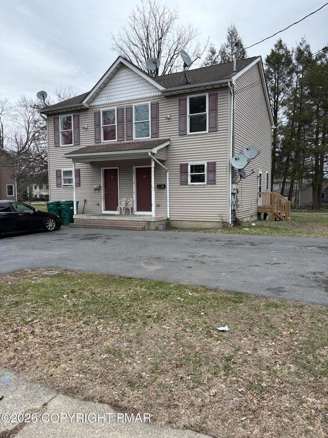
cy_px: 219
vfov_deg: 67.3
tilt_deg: -5.1
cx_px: 164
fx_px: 328
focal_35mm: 26
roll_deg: +0.2
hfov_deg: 53.1
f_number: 1.6
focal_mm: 5.96
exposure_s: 1/566
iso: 64
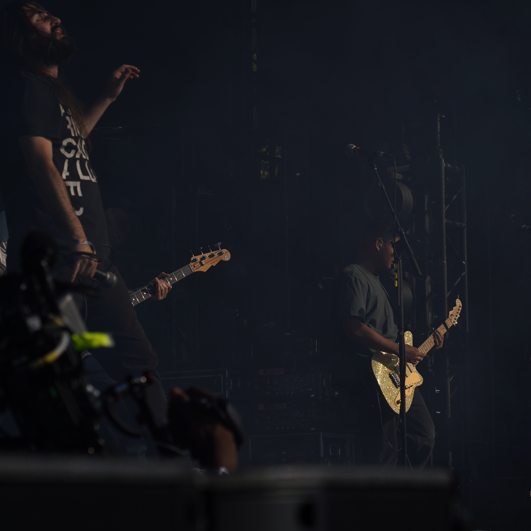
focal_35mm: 136
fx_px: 2360
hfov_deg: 12.8
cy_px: 266
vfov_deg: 12.8
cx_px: 357
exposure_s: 1/1000
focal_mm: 105
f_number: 8
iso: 100
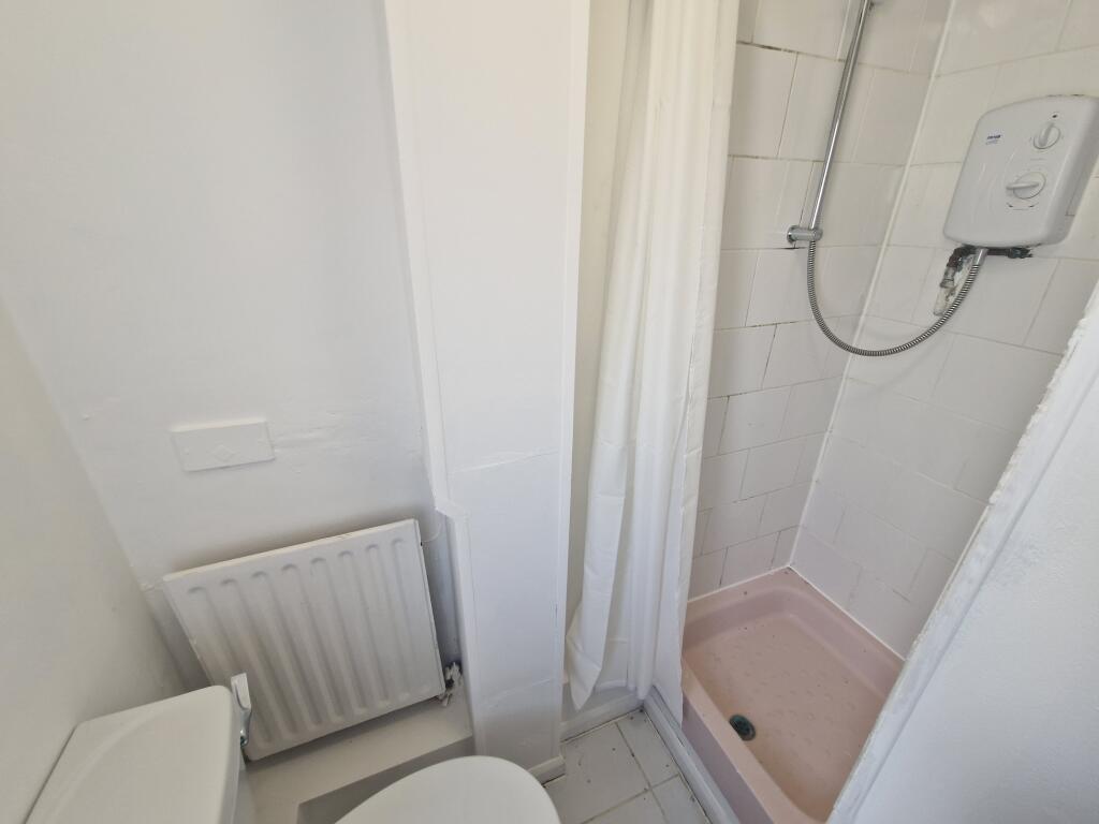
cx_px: 550
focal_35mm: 13
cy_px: 412
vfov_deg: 89.9
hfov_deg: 106.2
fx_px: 413
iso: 100
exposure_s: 1/100
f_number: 2.2
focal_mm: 2.2
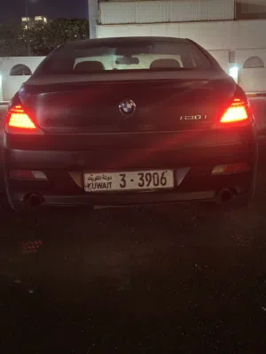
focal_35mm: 48
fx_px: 492
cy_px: 177
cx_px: 133
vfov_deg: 39.7
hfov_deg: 30.3
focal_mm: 6.86
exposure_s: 1/15
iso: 1250
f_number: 1.78
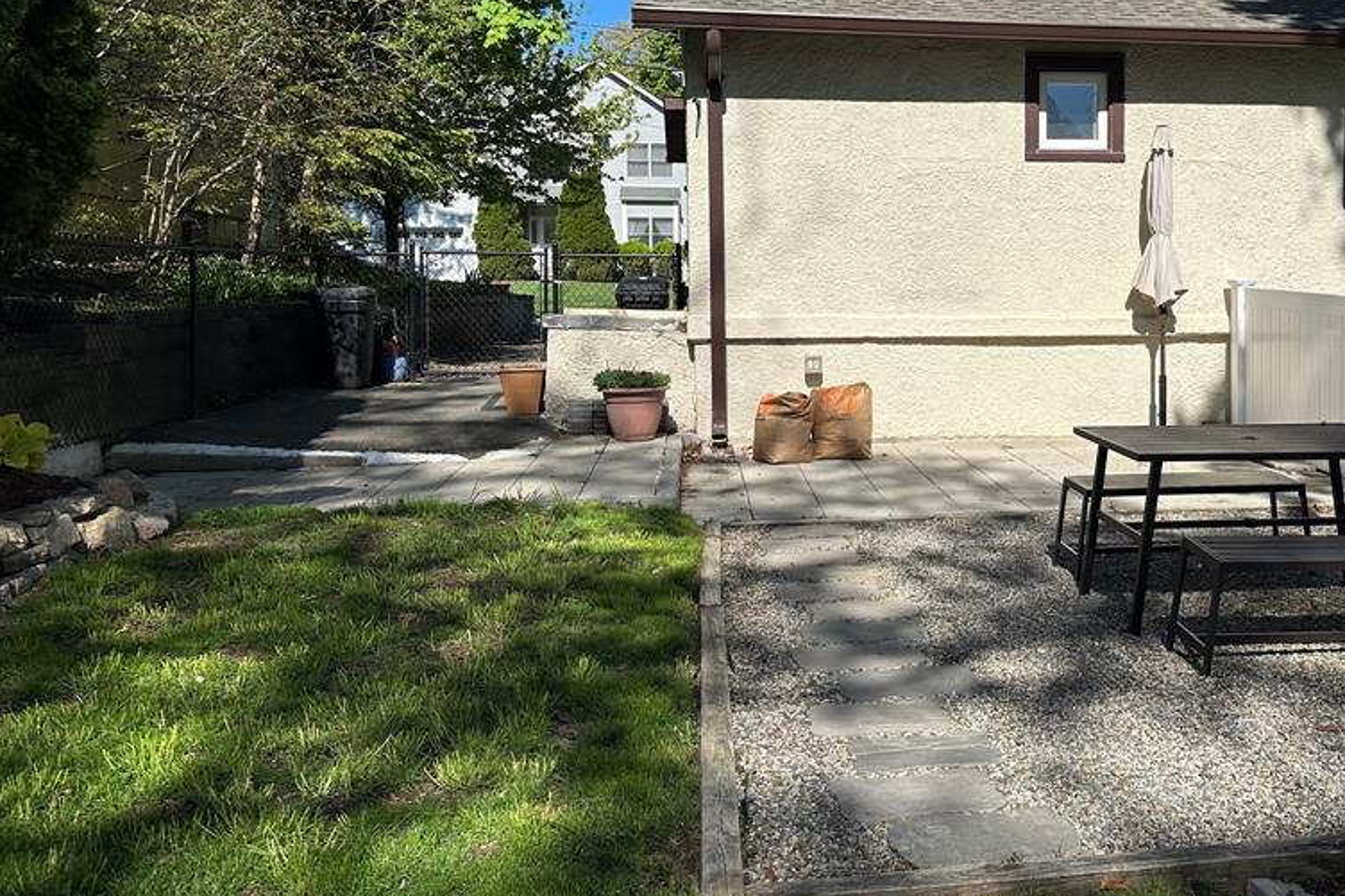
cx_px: 885
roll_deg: +0.6
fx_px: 1270
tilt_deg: -1.2
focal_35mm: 34
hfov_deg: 54.8
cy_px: 308
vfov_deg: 38.5
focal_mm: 6.86
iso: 80
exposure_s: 1/5848
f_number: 1.78
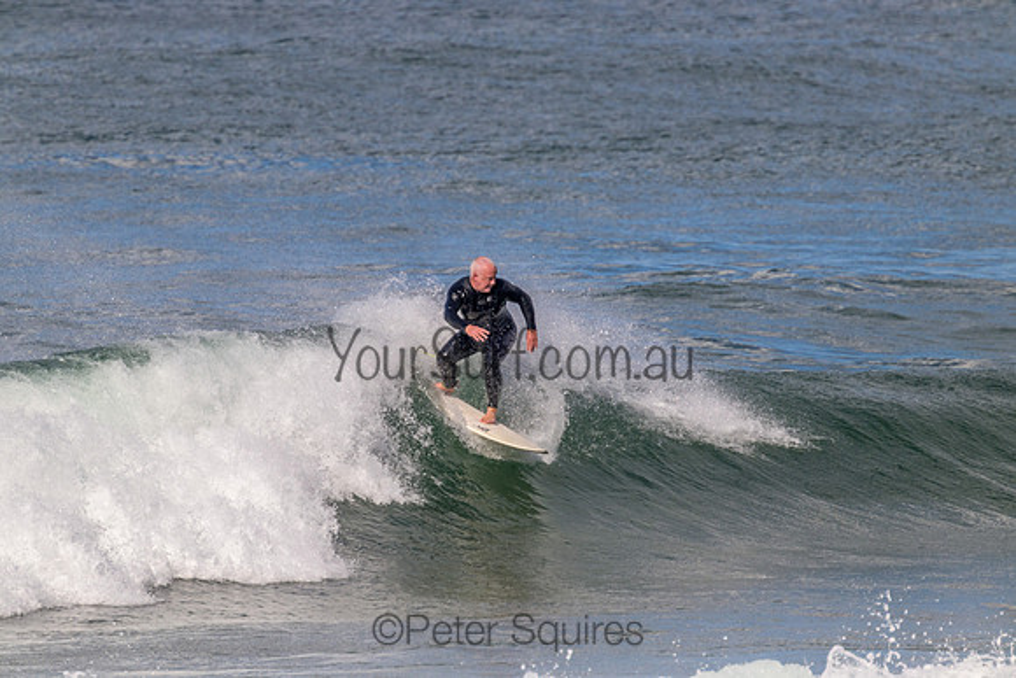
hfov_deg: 2.6
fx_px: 22582
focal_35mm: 800
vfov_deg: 1.7
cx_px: 508
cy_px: 339
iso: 900
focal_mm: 800
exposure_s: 1/2000
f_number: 11
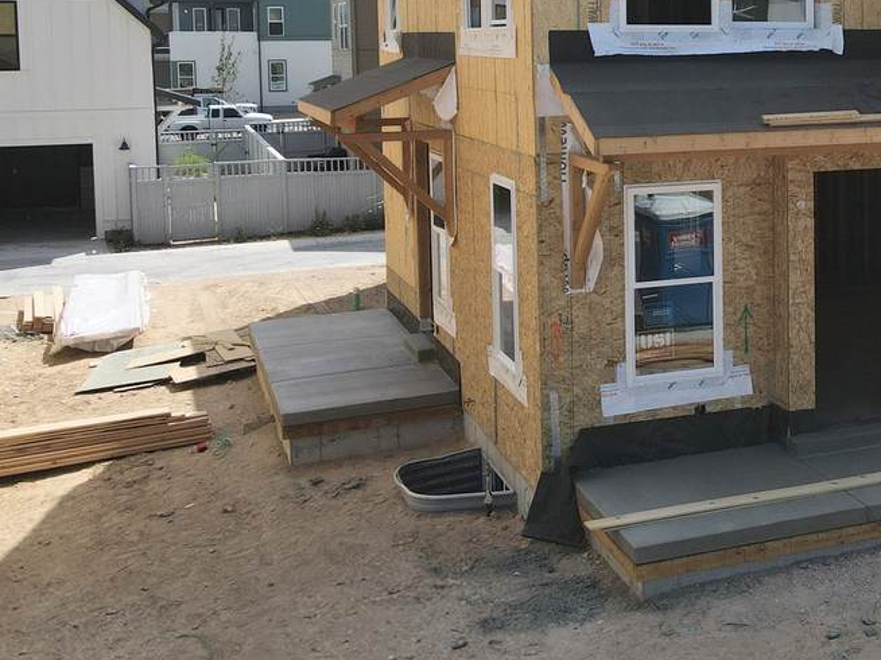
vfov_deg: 29.7
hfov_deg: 37.5
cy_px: 79
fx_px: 1196
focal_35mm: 47
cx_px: 808
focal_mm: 4.5
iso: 100
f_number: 2.8
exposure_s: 1/1000
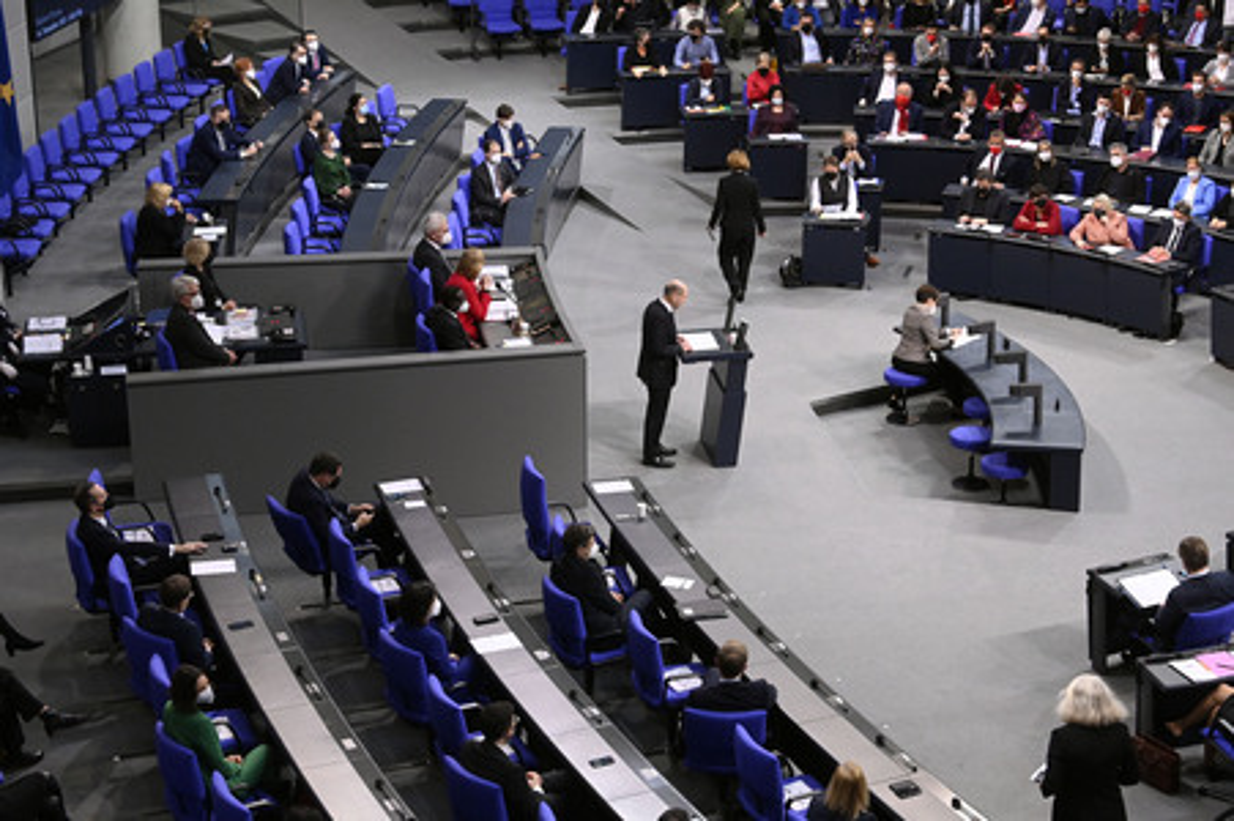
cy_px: 410
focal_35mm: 70
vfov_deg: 19.4
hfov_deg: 28.9
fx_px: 2398
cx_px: 617
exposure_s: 1/250
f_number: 5.6
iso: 8000
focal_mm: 70
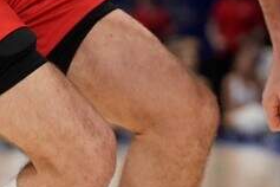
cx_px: 349
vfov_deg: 3.2
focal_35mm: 430
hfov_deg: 4.8
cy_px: -110
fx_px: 3344
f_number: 2.5
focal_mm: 85
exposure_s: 1/2000
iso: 2000
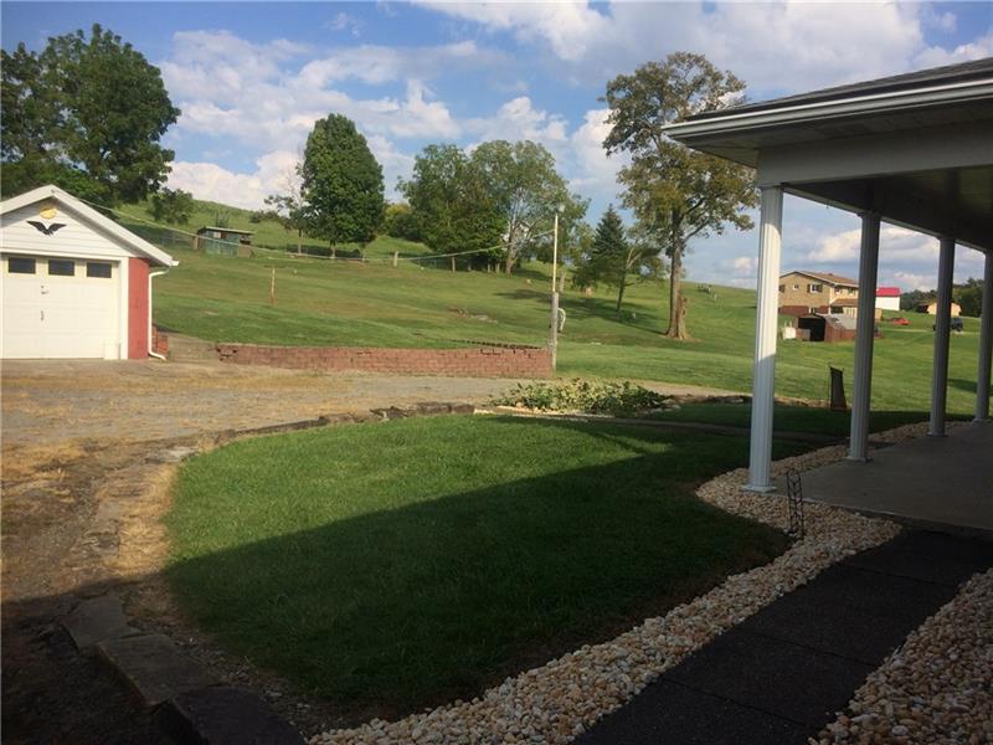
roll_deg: -1.1
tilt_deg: -4.1
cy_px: 372
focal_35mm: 29
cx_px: 496
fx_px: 832
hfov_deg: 61.7
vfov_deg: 48.2
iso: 32
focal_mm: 4.15
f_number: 2.2
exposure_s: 1/2053
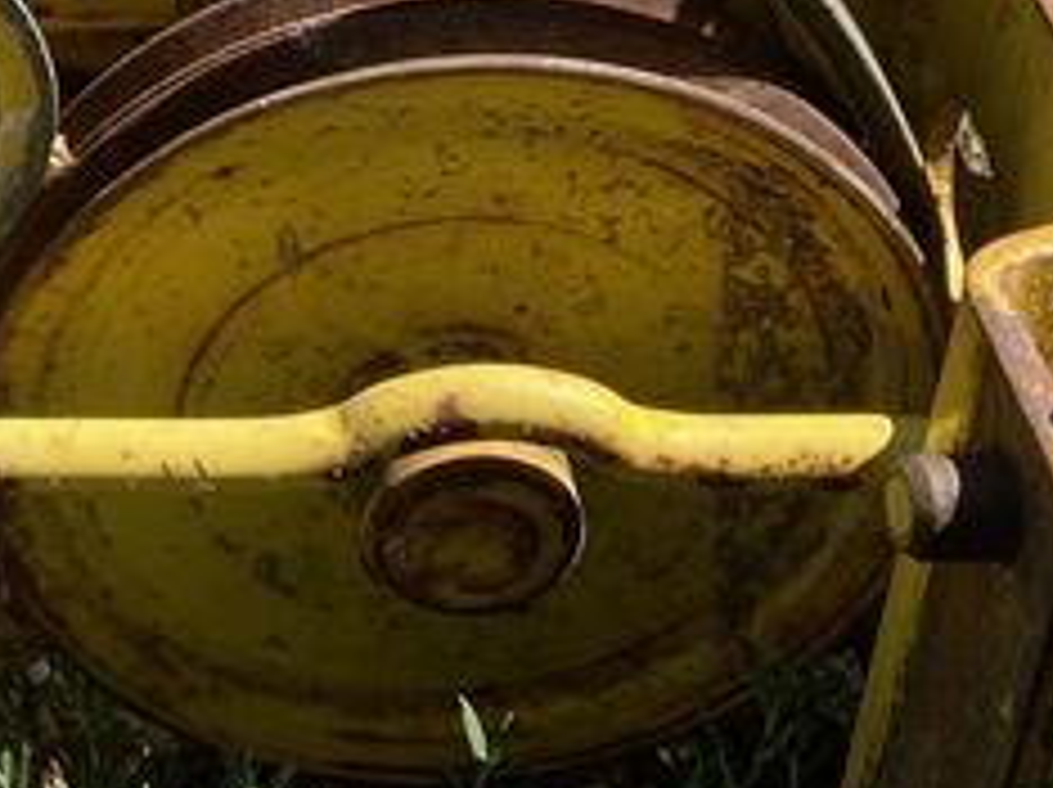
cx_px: -99
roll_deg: +0.4
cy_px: 5
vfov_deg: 16.2
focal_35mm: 89
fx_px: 2705
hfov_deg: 21.0
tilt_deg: -15.9
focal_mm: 4.25
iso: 32
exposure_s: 1/1629
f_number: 1.8
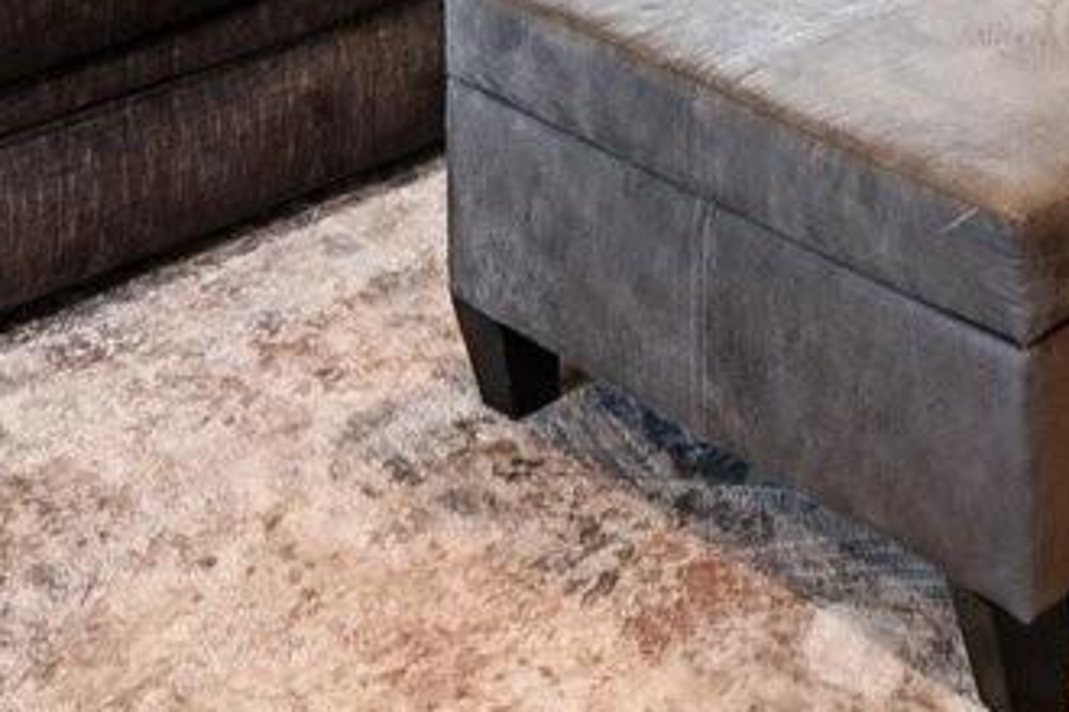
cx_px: 1082
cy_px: -1060
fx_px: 2761
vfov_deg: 11.7
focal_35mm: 93
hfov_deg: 21.1
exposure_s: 1/5
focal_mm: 15
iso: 200
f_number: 8
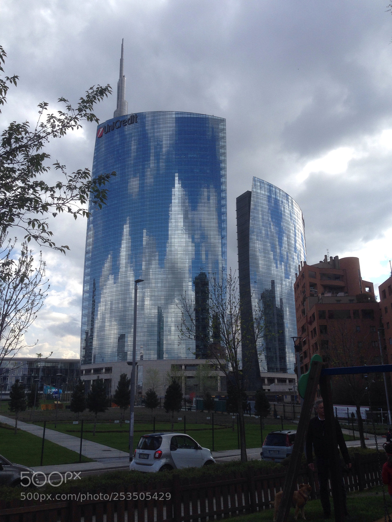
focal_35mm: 33
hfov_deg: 42.9
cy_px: 261
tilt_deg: +17.0
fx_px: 498
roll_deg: +2.4
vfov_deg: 55.4
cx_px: 196
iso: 50
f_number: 2.4
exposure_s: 1/1290
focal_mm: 4.12
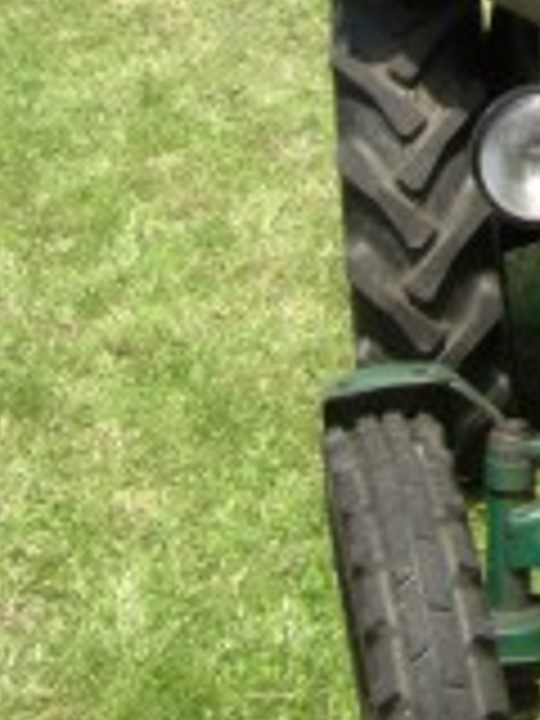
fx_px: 2725
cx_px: 922
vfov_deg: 14.6
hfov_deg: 10.7
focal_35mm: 131
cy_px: -135
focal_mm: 6.3
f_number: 4.6
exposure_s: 1/200
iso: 64
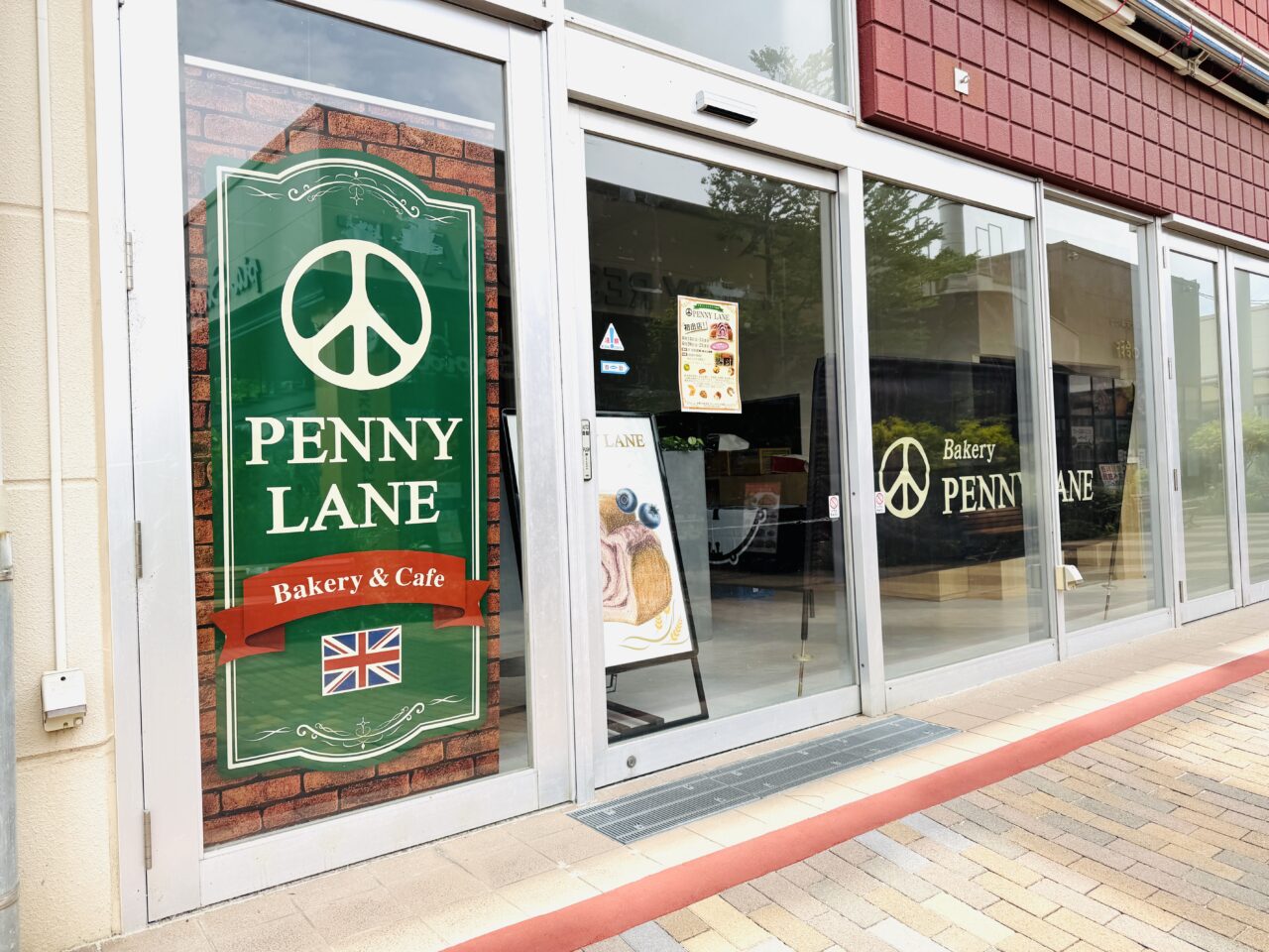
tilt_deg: +0.8
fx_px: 880
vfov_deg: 56.8
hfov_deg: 71.6
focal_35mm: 24
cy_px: 476
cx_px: 634
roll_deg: +2.6
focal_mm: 6.76
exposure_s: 1/2299
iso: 80
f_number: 1.78
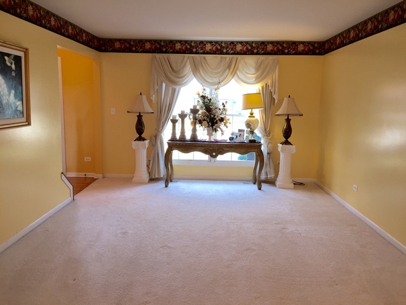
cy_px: 152
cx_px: 203
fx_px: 340
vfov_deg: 48.2
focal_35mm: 29
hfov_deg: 61.7
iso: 40
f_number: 2.2
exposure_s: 1/40
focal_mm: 4.15
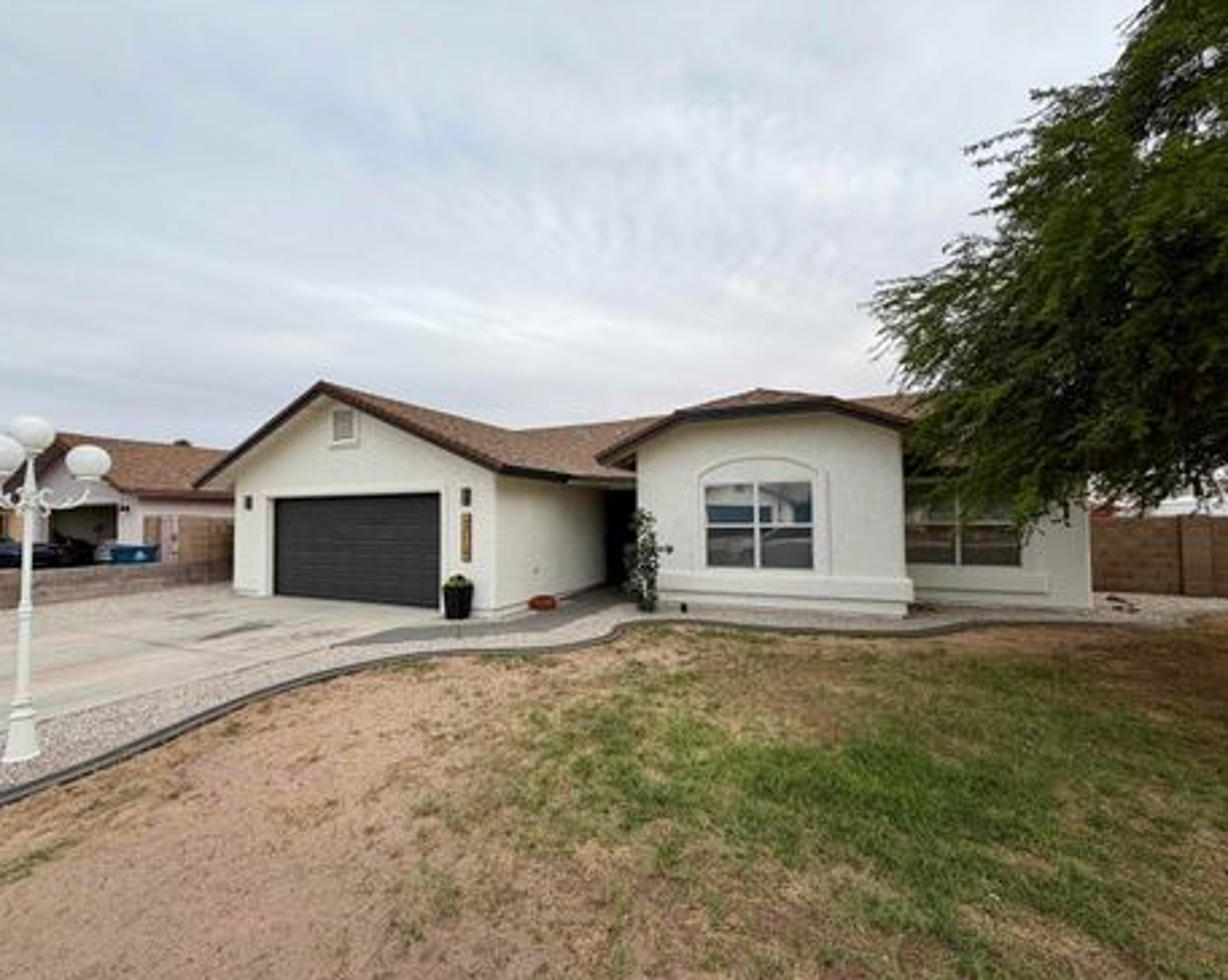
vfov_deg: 84.0
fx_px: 545
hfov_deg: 96.8
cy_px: 499
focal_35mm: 15
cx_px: 598
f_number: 2.2
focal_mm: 2.22
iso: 20
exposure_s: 1/770
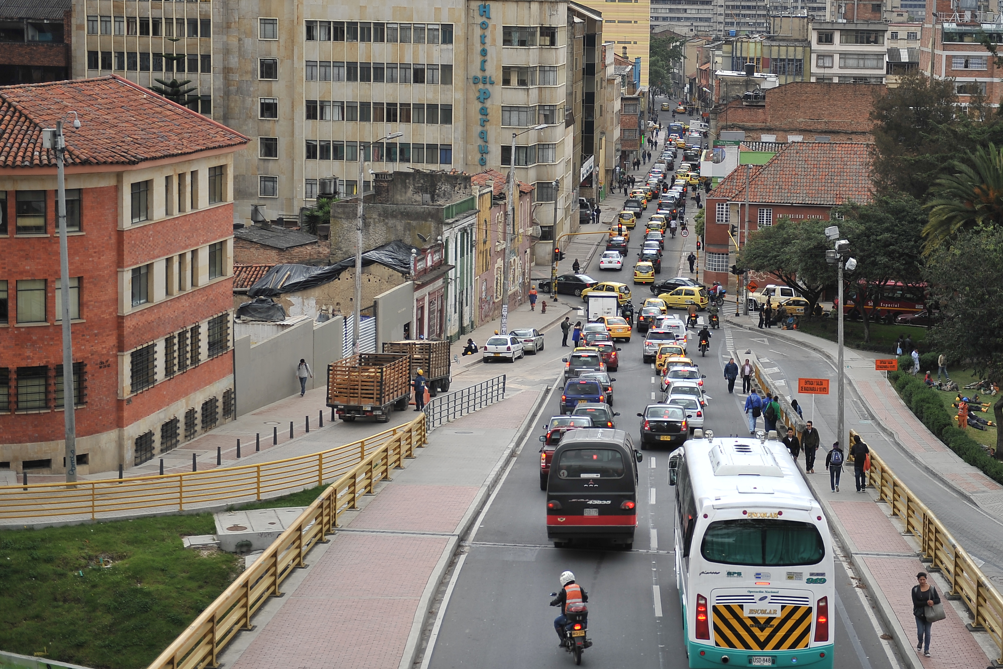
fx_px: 2117
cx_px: 625
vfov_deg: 17.9
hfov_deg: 26.6
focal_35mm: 76
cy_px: 223
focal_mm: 55
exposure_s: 1/800
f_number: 2.8
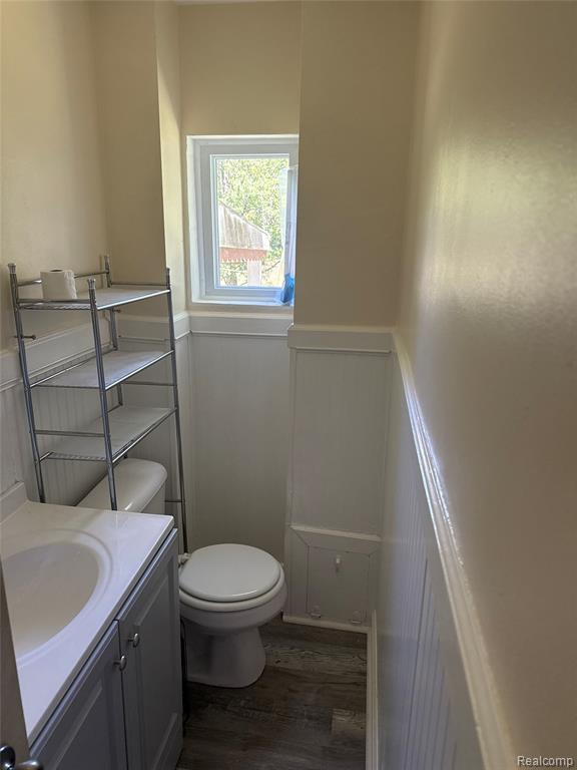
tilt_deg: -15.8
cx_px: 288
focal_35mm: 24
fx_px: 533
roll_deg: -1.7
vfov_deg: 71.6
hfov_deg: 56.8
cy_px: 385
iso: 200
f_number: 1.78
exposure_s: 1/80
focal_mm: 6.76
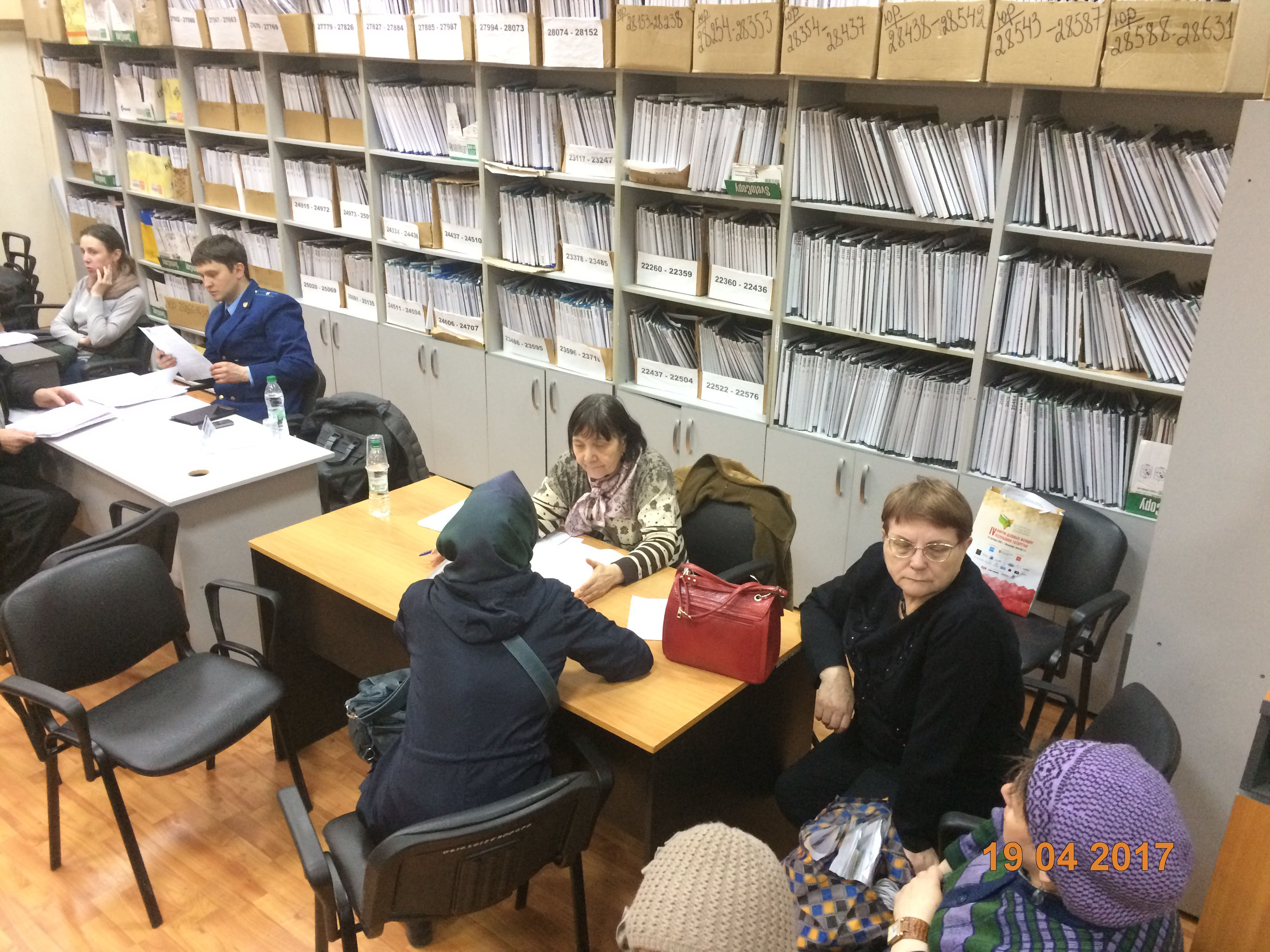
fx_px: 1064
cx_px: 635
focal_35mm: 29
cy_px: 476
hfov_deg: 61.7
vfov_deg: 48.2
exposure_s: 1/33
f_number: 2.2
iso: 320
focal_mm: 4.15
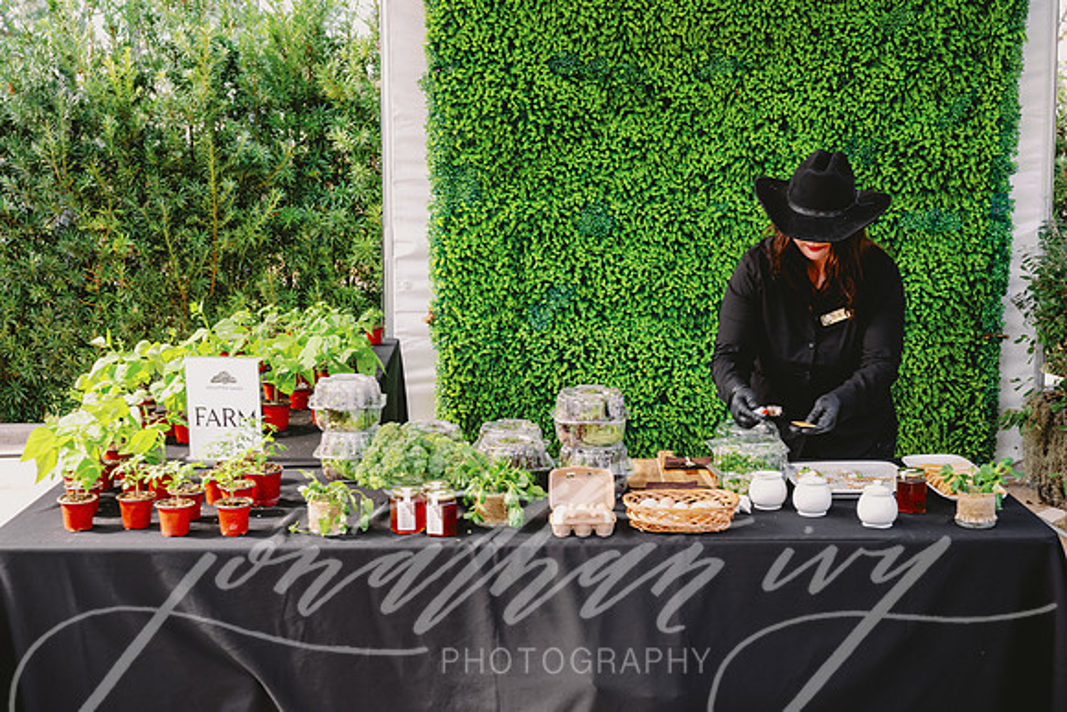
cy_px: 356
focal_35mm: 48
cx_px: 534
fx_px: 1423
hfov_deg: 41.1
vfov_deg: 28.1
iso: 400
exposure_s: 1/40
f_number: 7.1
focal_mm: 48
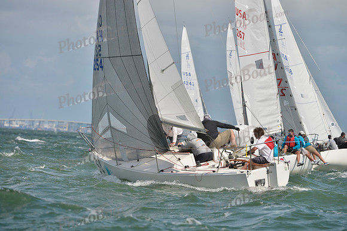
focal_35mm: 310
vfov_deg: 4.4
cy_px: 116
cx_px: 174
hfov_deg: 6.6
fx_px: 2989
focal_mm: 310
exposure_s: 1/1000
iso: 200
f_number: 8
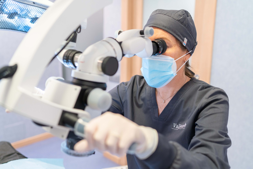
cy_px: 84
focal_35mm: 35
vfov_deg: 37.9
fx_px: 246
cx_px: 126
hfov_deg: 54.4
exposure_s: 1/160
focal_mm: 35
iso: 800
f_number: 2.2
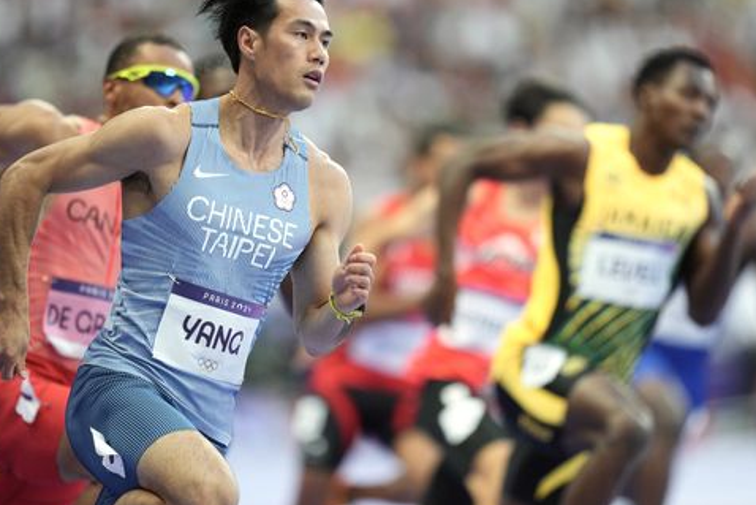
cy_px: 233
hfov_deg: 4.1
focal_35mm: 502
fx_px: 10545
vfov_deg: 2.7
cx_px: 350
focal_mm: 400
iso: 2500
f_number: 2.8
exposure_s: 1/2500
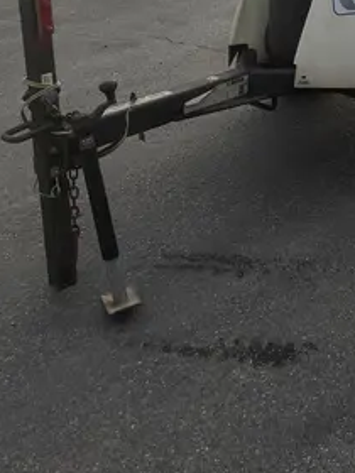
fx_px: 930
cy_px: -128
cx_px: 347
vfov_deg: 25.1
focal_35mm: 68
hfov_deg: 21.0
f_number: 1.6
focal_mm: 5.1
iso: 50
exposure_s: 1/4016
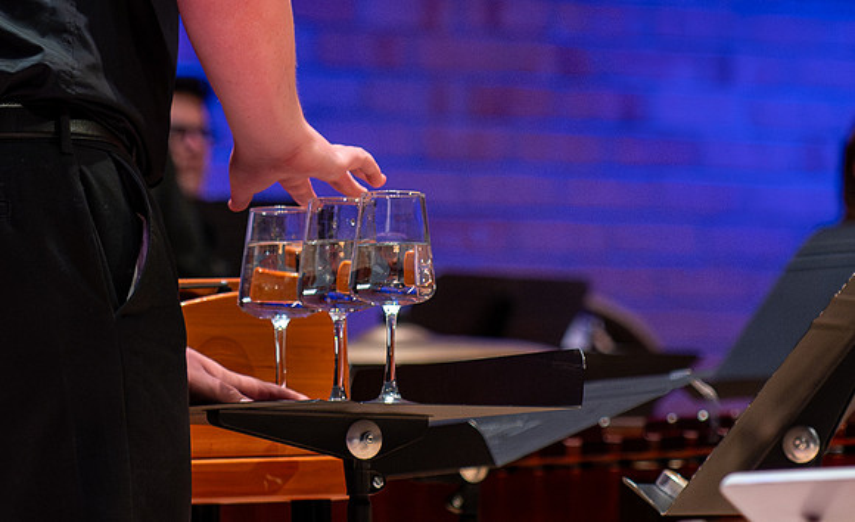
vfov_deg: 3.7
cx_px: 182
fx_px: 8037
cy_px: -115
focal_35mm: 347
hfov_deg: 6.1
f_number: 2.8
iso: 1600
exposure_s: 1/320
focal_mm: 102
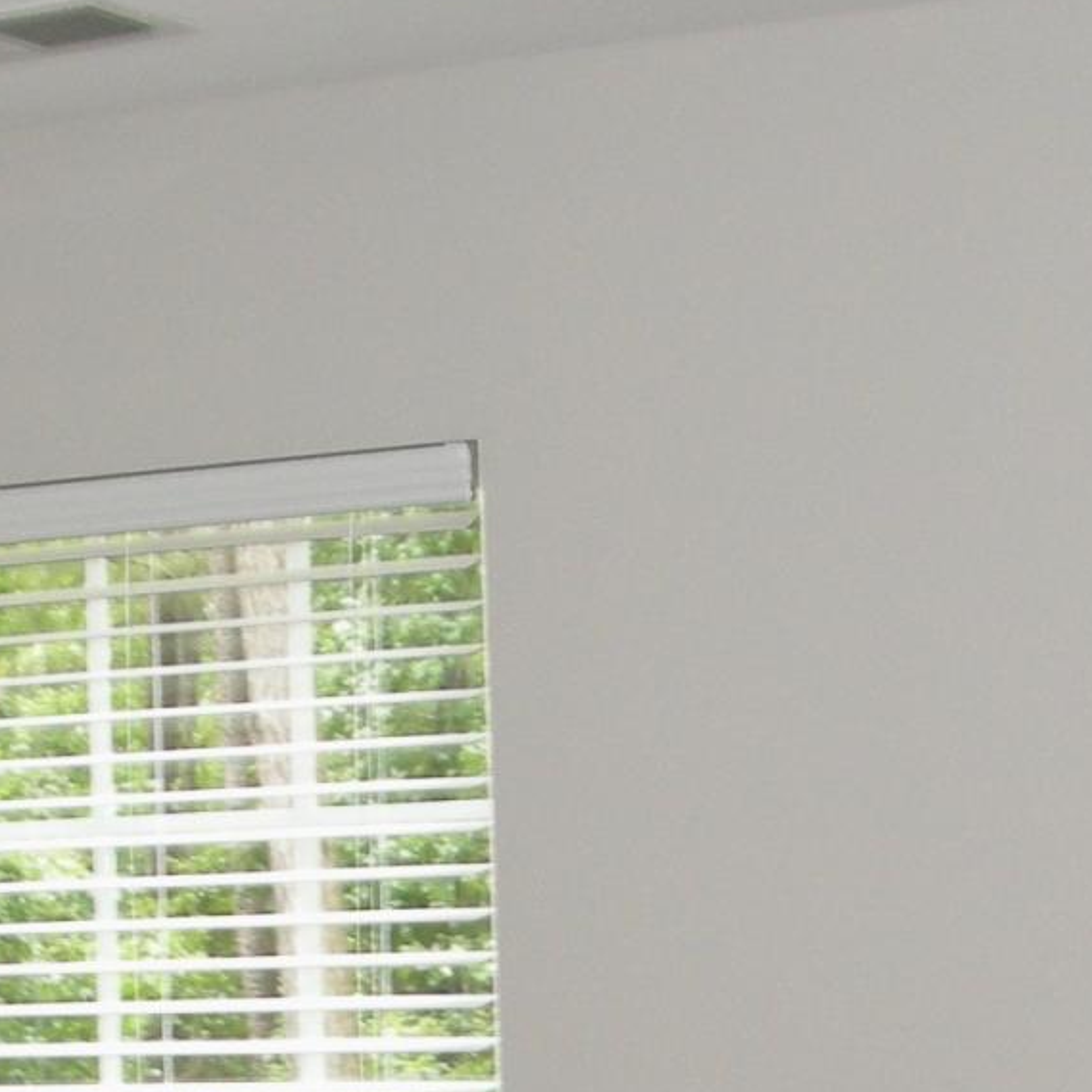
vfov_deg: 10.5
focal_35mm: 163
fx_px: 5818
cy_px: 1370
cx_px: 340
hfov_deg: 10.7
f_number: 2.7
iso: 96
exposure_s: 1/45
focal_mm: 7.5
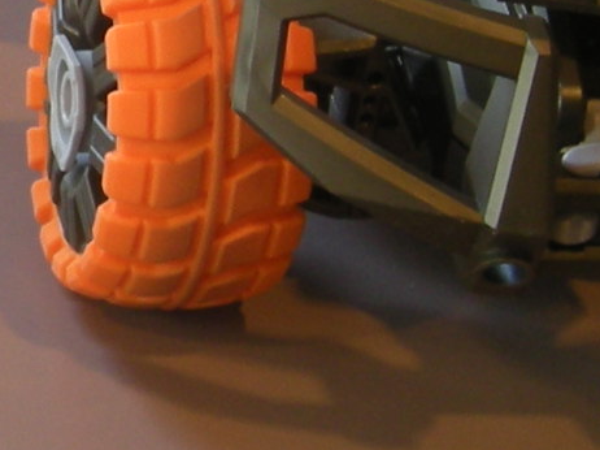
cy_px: -73
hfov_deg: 6.9
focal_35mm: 275
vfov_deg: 5.4
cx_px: -634
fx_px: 4764
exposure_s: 1/8.3
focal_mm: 7.9
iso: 64
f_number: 3.2
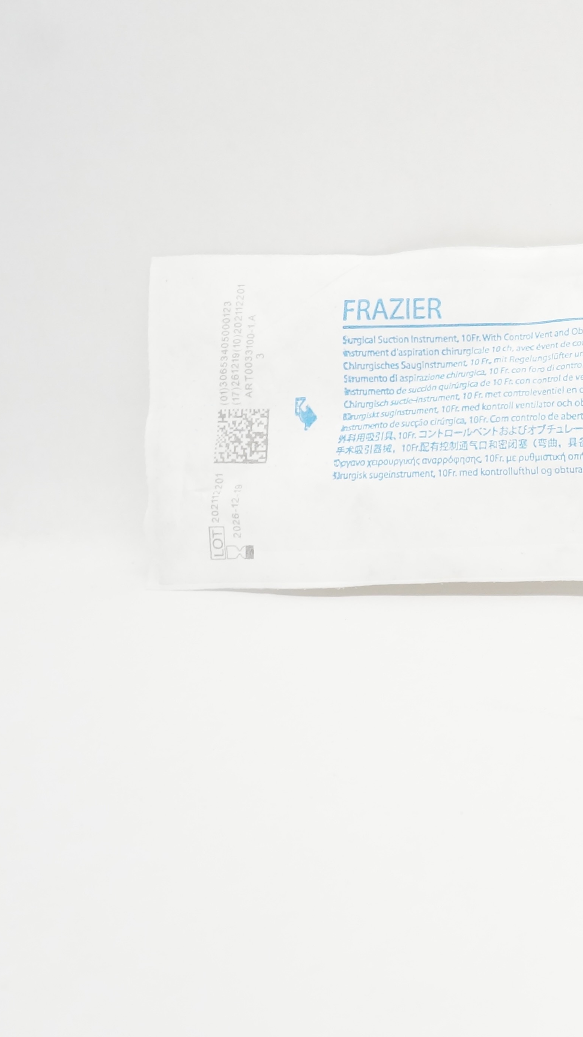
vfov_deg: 41.2
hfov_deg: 21.4
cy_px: 440
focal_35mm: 50
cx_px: 787
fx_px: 1374
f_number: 6.3
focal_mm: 18
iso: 800
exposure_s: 1/60
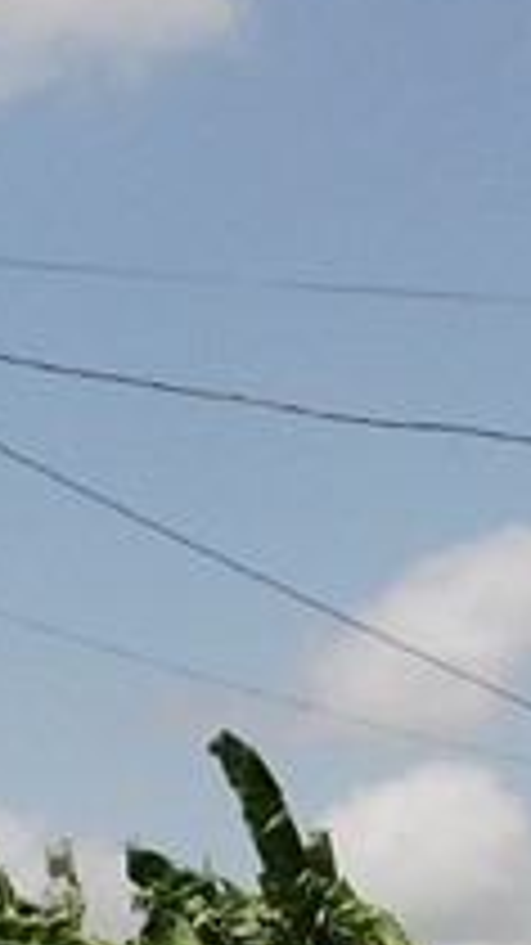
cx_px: 45
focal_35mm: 122
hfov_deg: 9.9
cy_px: 1588
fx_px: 3056
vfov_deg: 15.6
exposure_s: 1/800
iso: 125
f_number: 6
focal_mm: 4
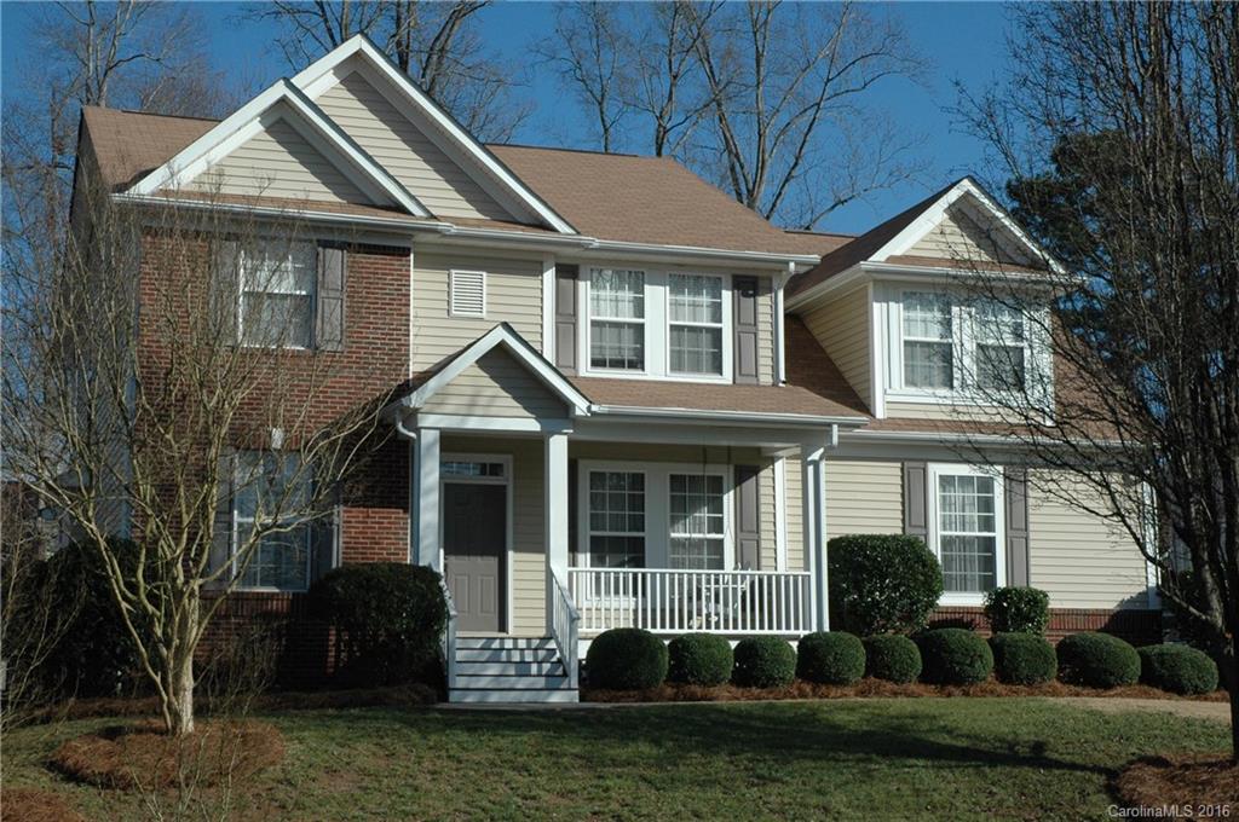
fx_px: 2062
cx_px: 620
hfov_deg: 33.4
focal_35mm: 60
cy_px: 411
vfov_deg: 22.6
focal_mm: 40
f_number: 11
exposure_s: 1/500
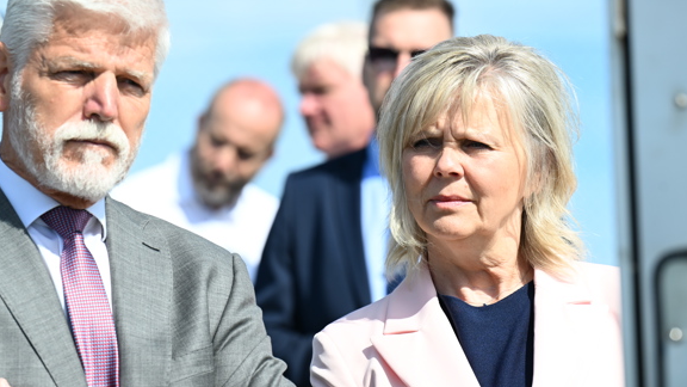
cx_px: 333
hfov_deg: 8.6
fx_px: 4572
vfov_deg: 4.8
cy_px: 205
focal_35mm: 251
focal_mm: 200
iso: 320
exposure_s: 1/1250
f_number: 5.6
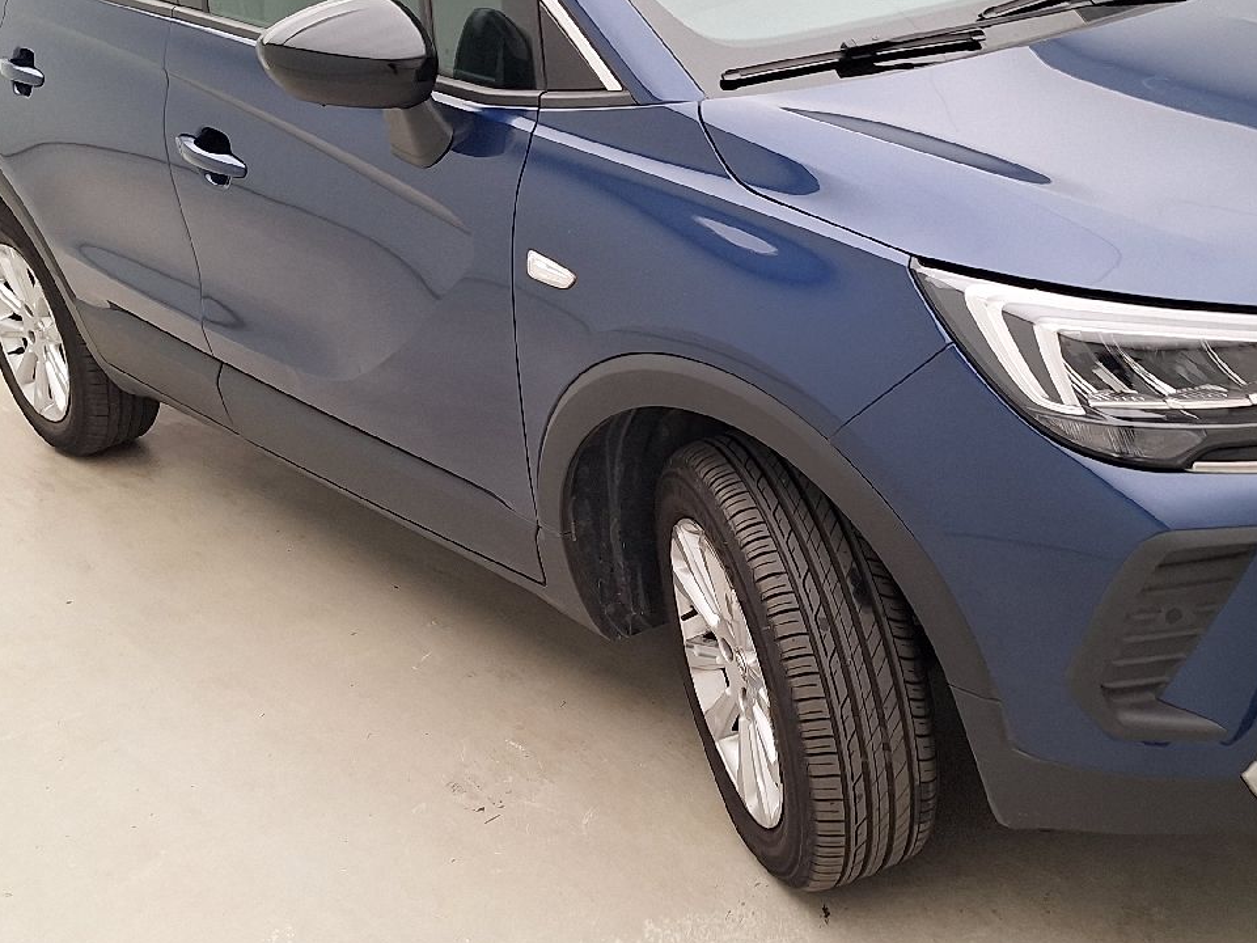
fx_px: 1670
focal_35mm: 46
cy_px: 394
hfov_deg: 41.0
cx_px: 767
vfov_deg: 31.5
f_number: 1.8
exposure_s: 1/100
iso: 64
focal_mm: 5.54
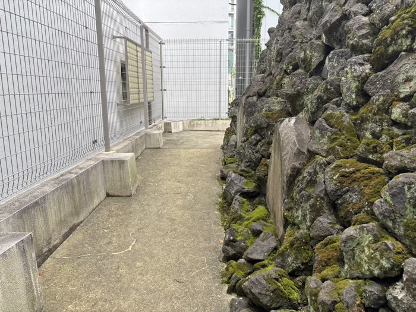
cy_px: 156
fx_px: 312
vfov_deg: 53.1
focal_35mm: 26
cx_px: 208
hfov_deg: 67.3
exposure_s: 1/251
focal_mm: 5.96
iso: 40
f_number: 1.6
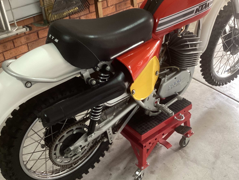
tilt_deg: -35.7
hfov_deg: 43.8
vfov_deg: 33.6
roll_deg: +1.3
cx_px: 133
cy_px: 87
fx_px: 297
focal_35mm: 43
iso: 125
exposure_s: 1/50
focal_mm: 3.3
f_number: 2.4
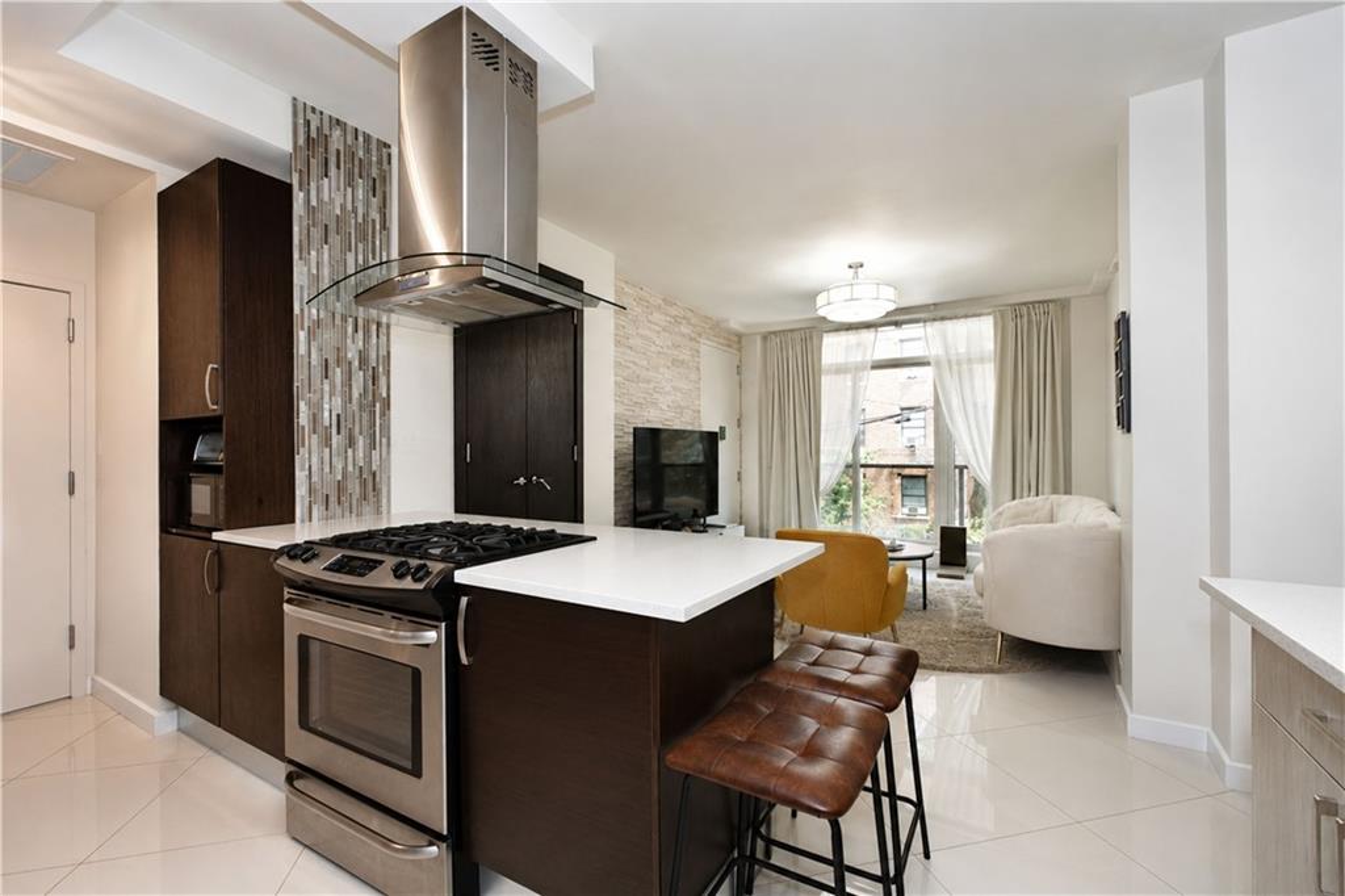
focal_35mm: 15
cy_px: 448
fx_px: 560
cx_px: 672
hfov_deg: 100.4
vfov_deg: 77.3
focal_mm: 10
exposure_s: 1/100
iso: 1600
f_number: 7.1
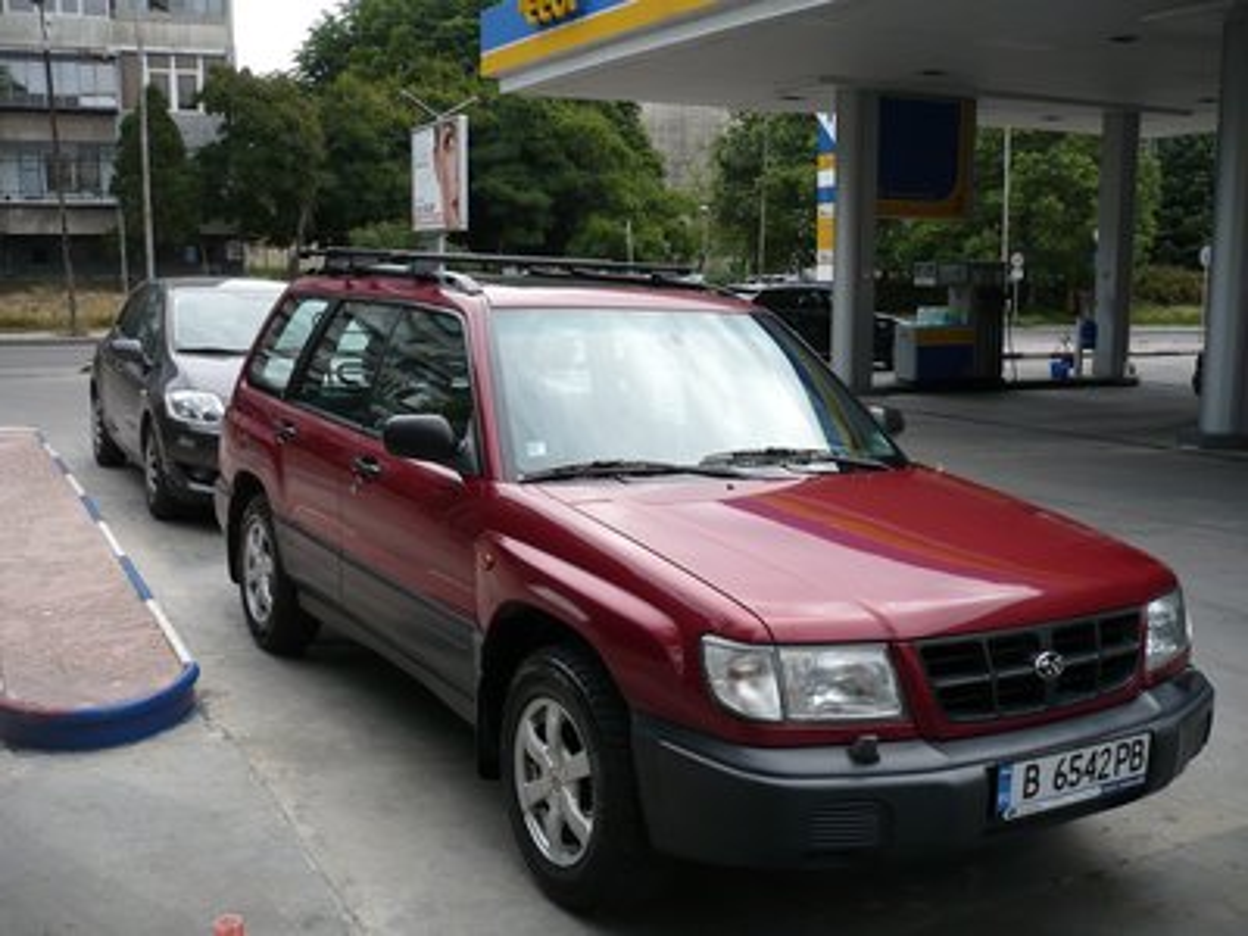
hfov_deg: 52.6
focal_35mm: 35
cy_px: 468
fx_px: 1262
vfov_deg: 40.7
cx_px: 624
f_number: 2.8
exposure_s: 1/640
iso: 100
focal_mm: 5.8
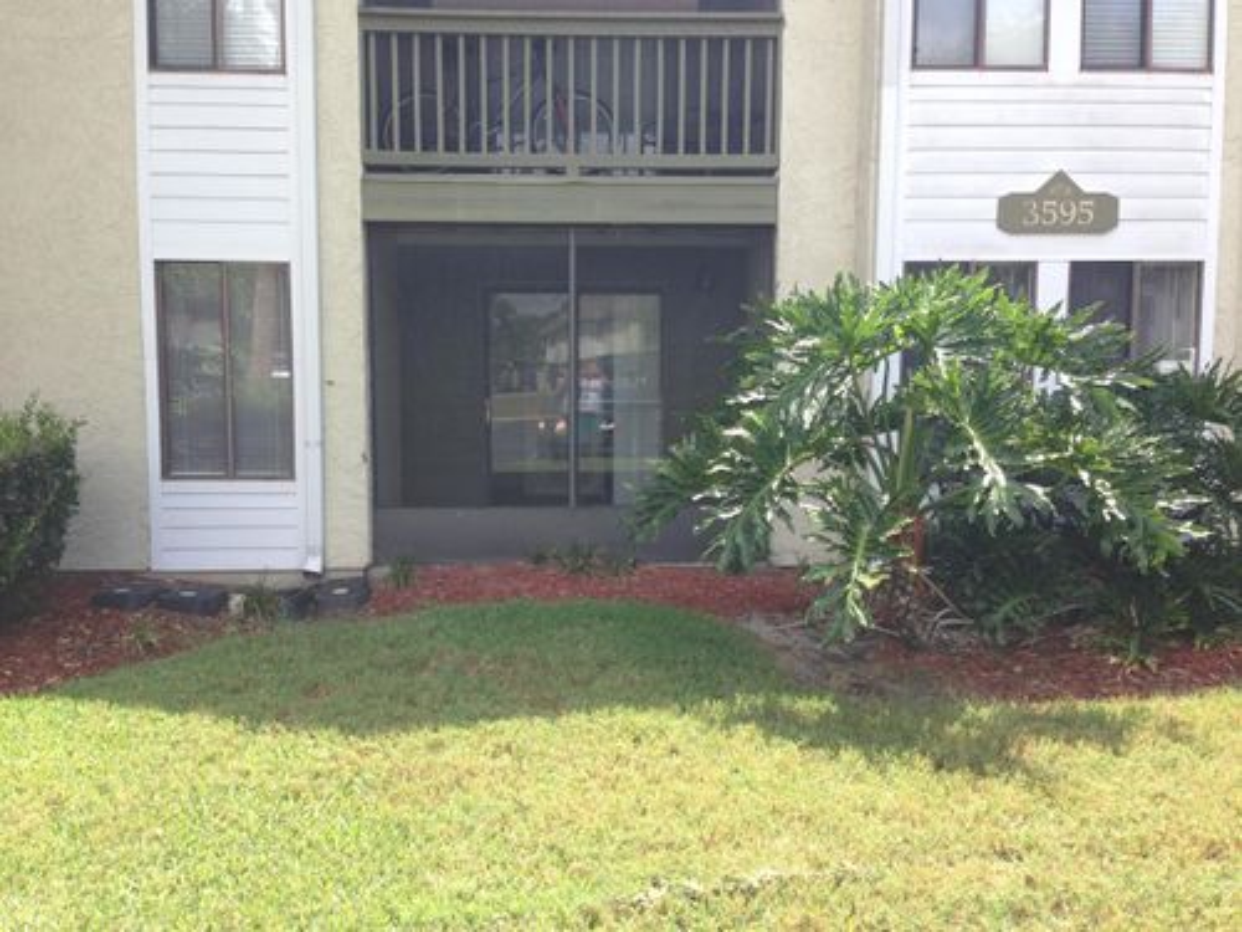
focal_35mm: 33
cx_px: 621
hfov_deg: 55.4
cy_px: 466
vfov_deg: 42.9
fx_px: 1184
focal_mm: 4.12
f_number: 2.4
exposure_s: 1/393
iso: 50
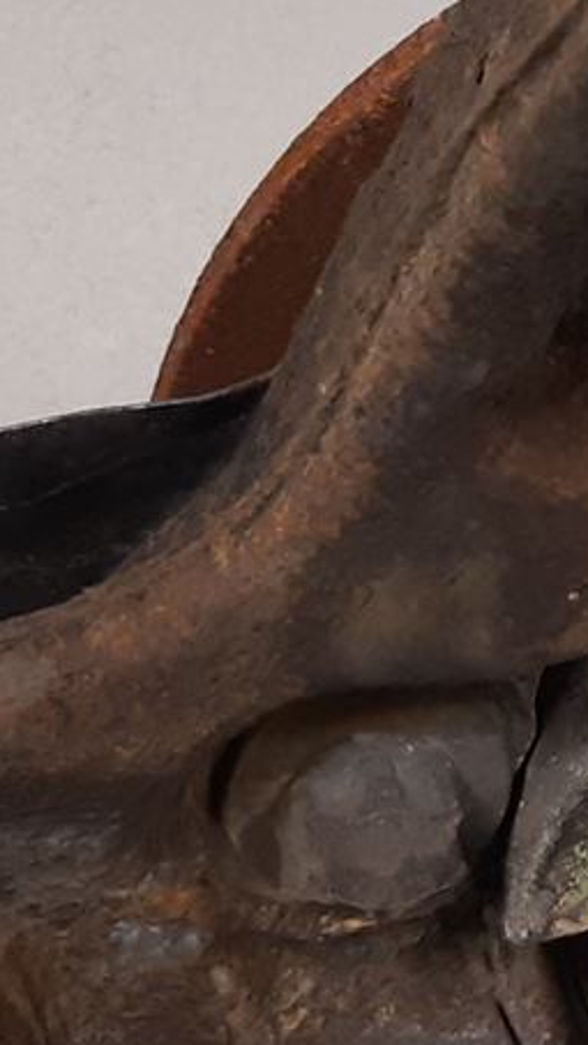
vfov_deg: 16.8
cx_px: 1174
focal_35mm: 128
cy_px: 586
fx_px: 3546
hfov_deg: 8.9
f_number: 1.7
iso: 160
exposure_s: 1/50
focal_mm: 3.93
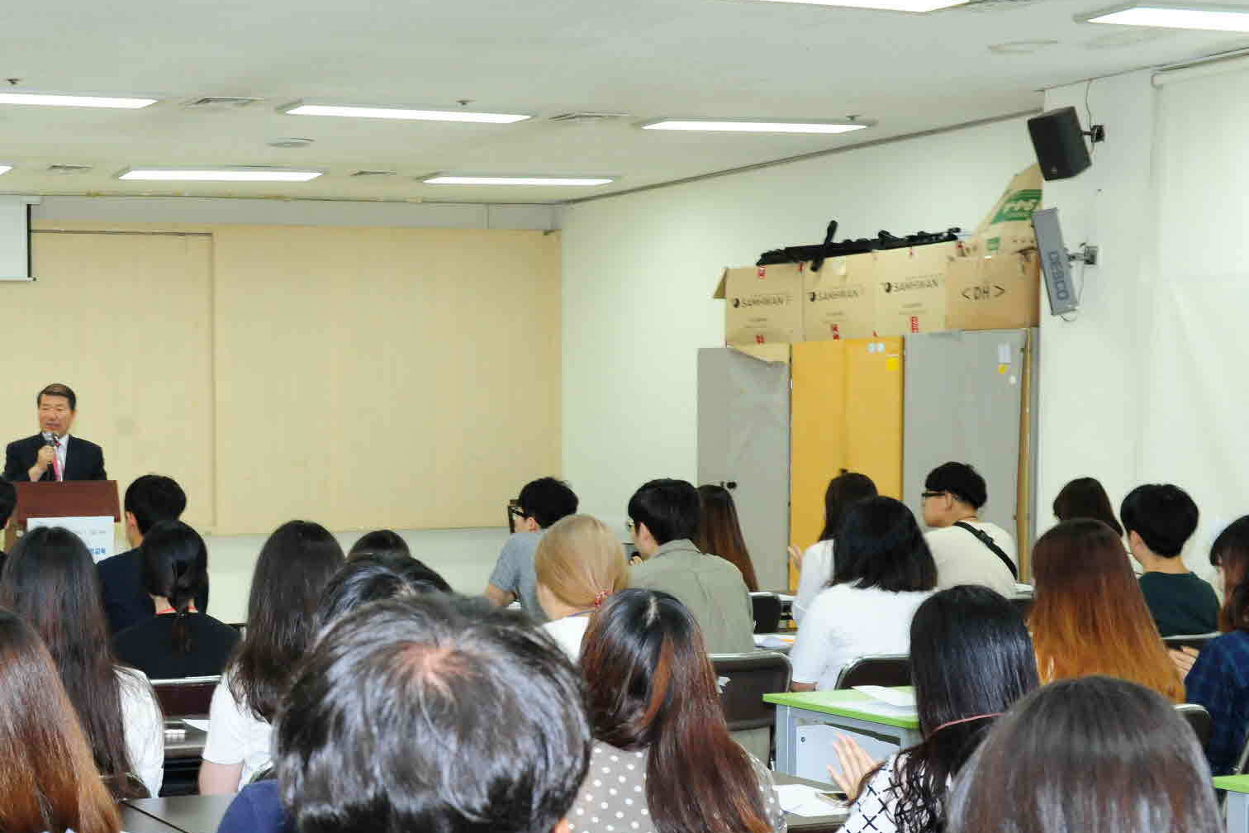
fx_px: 2220
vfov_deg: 21.2
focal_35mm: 64
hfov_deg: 29.9
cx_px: 86
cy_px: 546
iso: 1250
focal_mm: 32
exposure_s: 1/60
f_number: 7.1
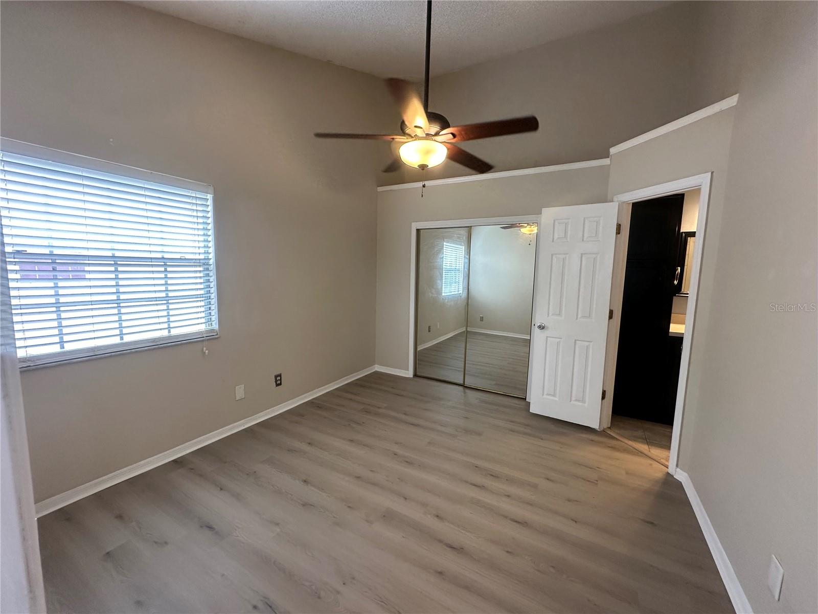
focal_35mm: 14
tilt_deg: -6.1
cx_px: 409
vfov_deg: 85.7
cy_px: 307
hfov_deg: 102.1
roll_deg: -1.7
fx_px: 331
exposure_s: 1/60
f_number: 2.2
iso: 160
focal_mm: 2.22
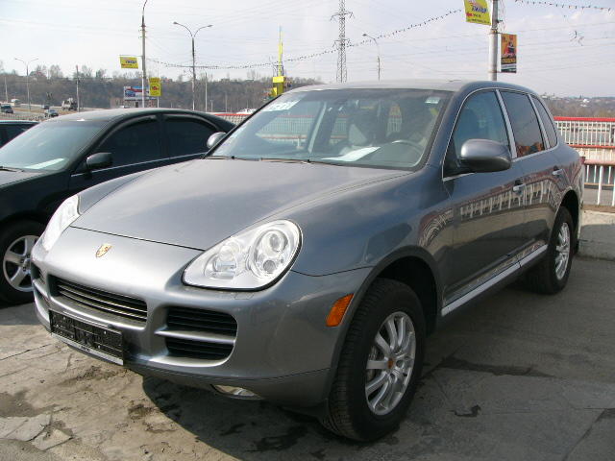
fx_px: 640
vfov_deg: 39.7
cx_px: 308
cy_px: 230
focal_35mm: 36
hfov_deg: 51.4
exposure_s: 1/400
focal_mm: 6
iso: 50
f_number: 4
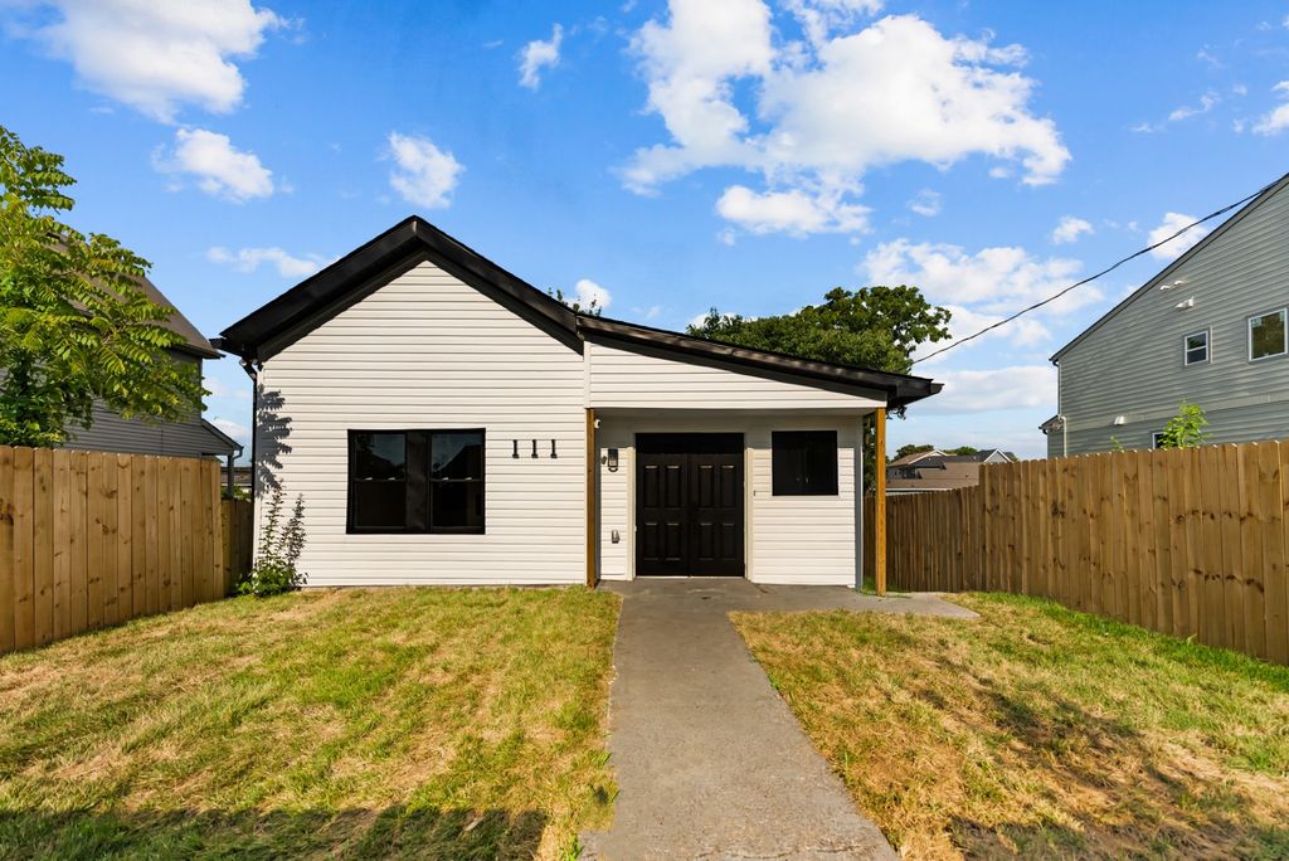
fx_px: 502
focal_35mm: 14
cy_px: 430
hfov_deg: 104.2
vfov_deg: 81.3
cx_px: 644
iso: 320
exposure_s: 1/2000
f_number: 2.8
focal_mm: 14
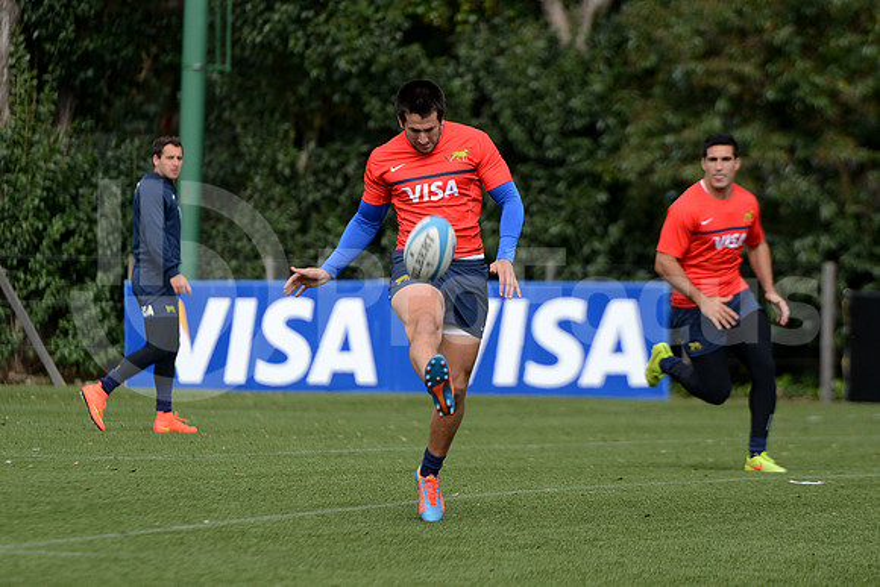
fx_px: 6601
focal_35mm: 270
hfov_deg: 7.6
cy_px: 294
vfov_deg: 5.1
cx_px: 440
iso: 320
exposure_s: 1/800
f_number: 4
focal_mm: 270
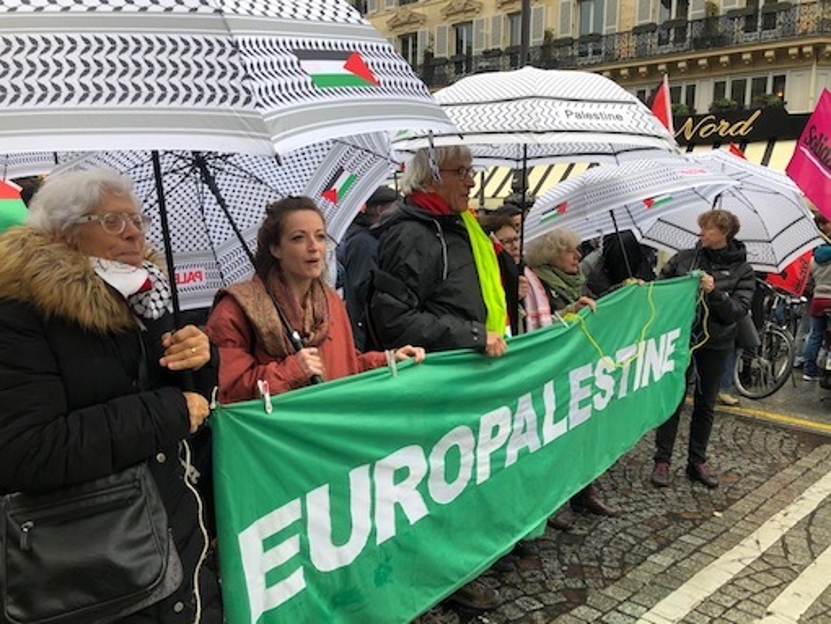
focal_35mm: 28
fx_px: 672
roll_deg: -0.8
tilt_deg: -7.2
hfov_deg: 63.4
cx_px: 416
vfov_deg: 49.8
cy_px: 312
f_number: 1.8
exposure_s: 1/209
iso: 20
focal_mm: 3.99
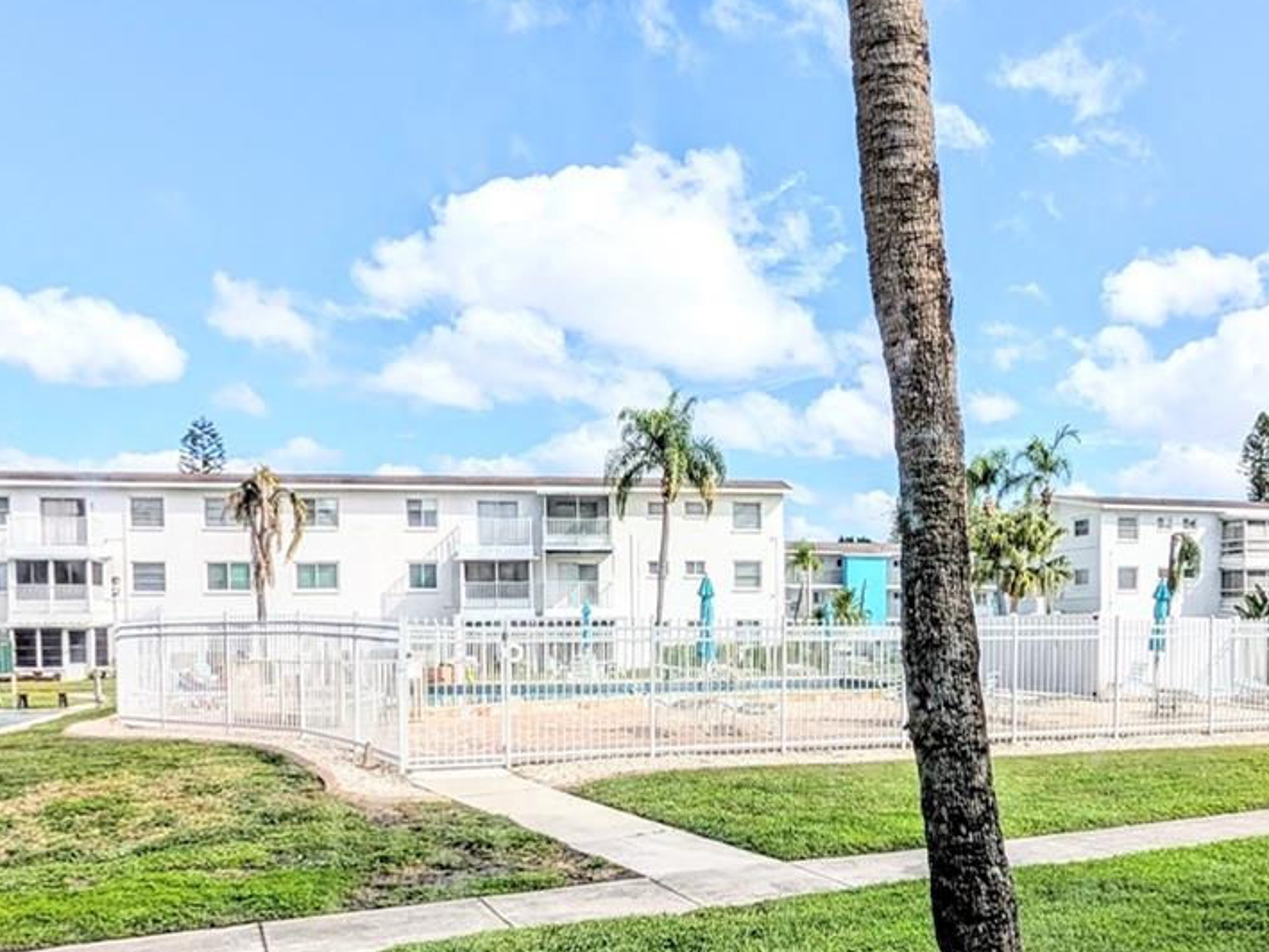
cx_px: 732
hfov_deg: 65.0
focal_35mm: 27
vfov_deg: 50.1
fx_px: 990
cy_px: 664
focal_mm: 2.02
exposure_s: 1/2924
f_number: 1.7
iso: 52
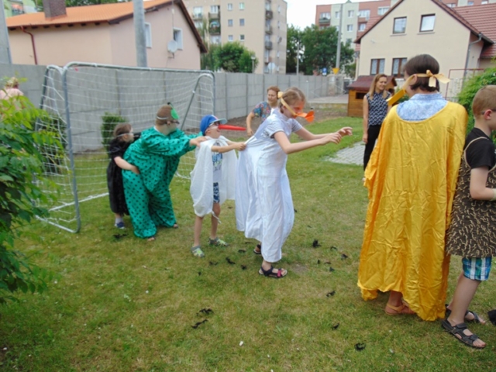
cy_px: 186
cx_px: 248
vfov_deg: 54.9
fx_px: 358
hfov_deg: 69.4
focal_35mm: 25
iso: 80
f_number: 3
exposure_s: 1/400
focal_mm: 4.5
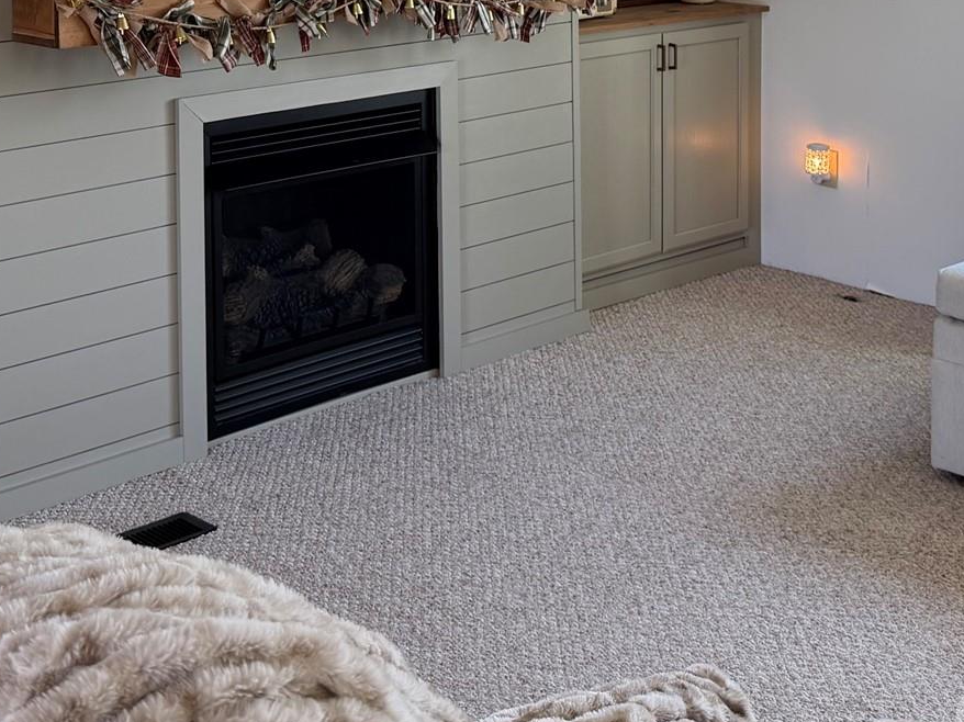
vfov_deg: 24.6
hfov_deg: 34.4
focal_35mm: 56
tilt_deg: -4.9
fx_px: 1559
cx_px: 493
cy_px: -45
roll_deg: +0.7
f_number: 1.78
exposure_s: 1/135
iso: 100
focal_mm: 6.76
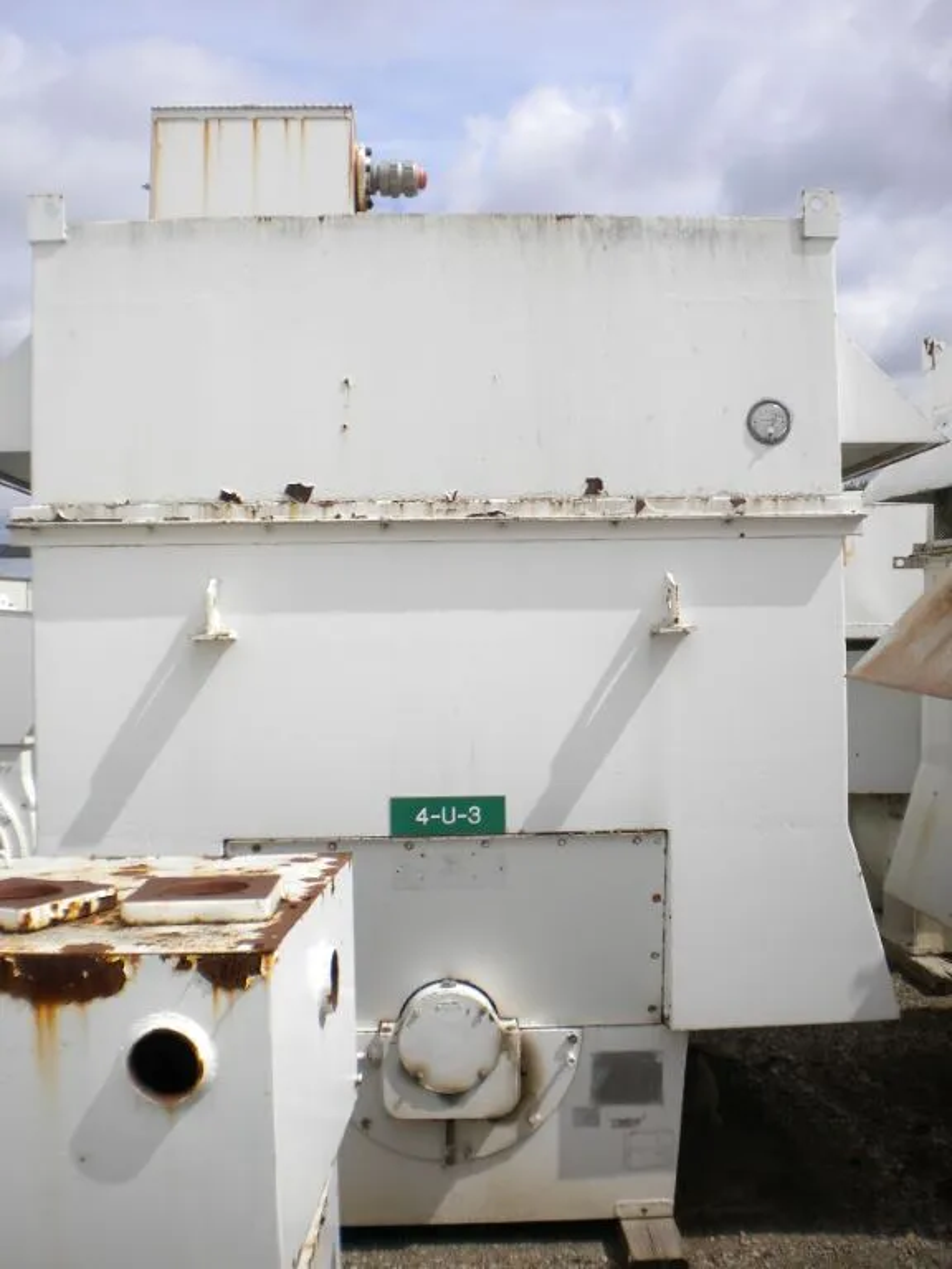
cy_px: 634
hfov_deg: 40.7
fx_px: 1283
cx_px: 476
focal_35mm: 35
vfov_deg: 52.6
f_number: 4.6
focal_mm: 6.3
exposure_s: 1/1000
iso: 80
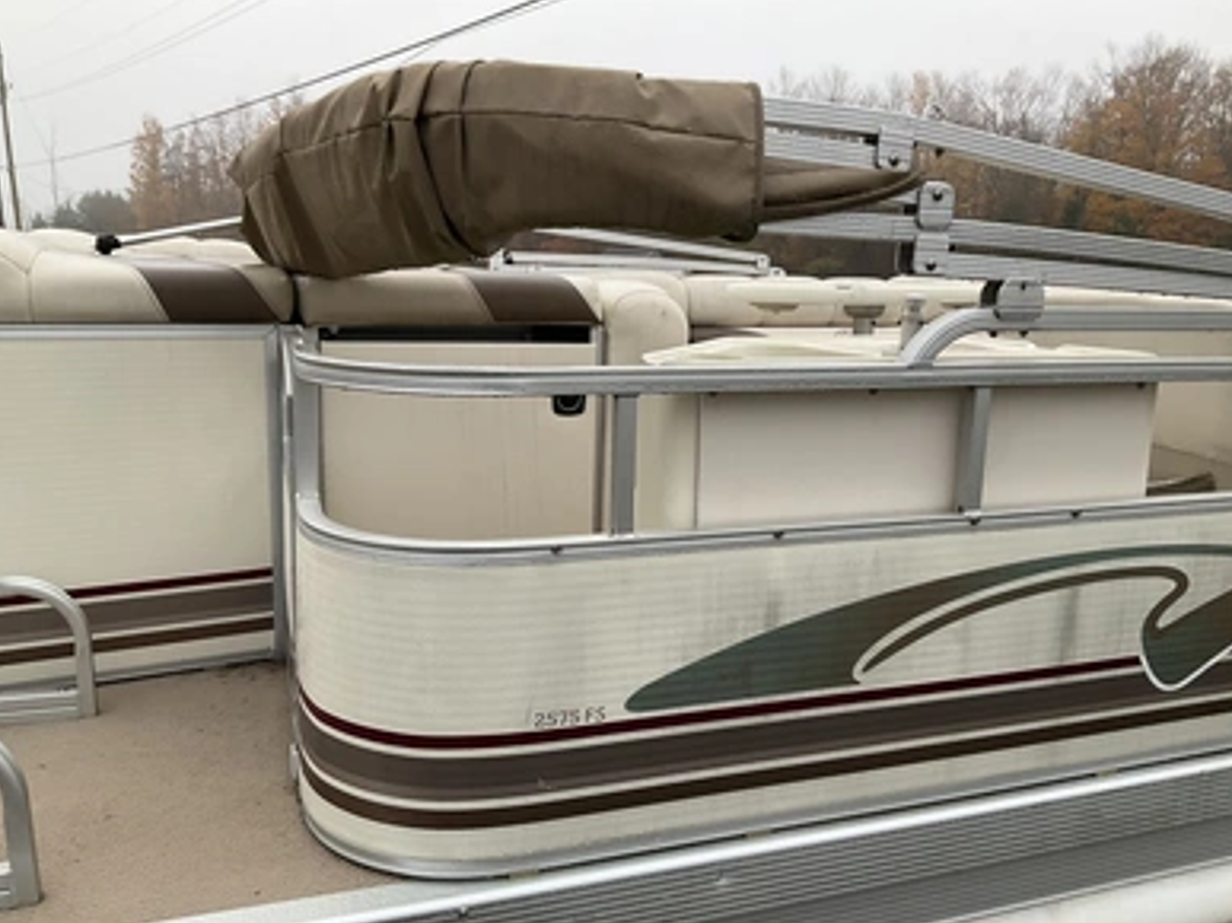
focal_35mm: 30
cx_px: 614
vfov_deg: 46.8
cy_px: 471
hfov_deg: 60.0
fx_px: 1067
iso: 20
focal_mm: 3
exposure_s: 1/145
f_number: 1.8
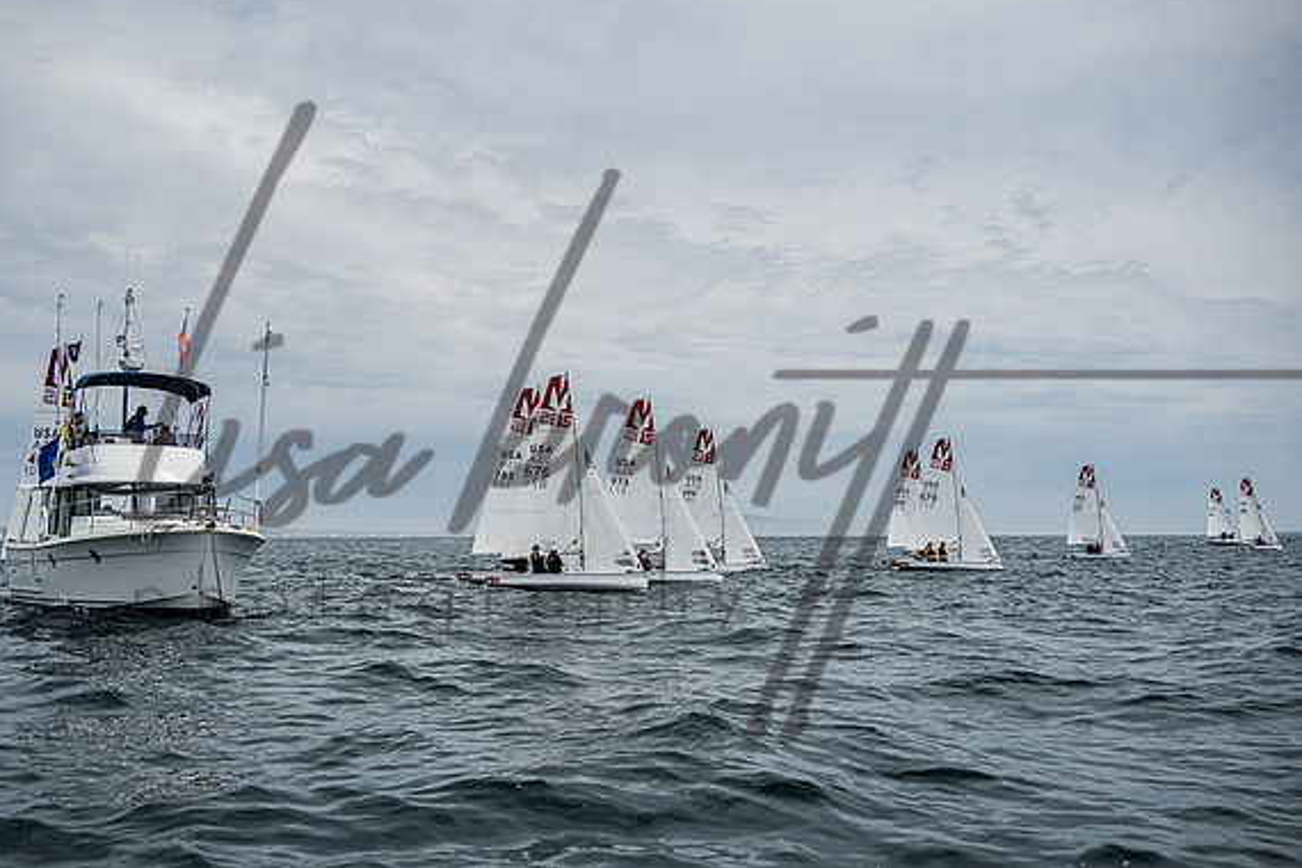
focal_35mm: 38
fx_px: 1374
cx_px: 575
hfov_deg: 50.6
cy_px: 498
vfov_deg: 35.0
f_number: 4.5
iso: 320
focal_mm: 31.5
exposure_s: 1/3200
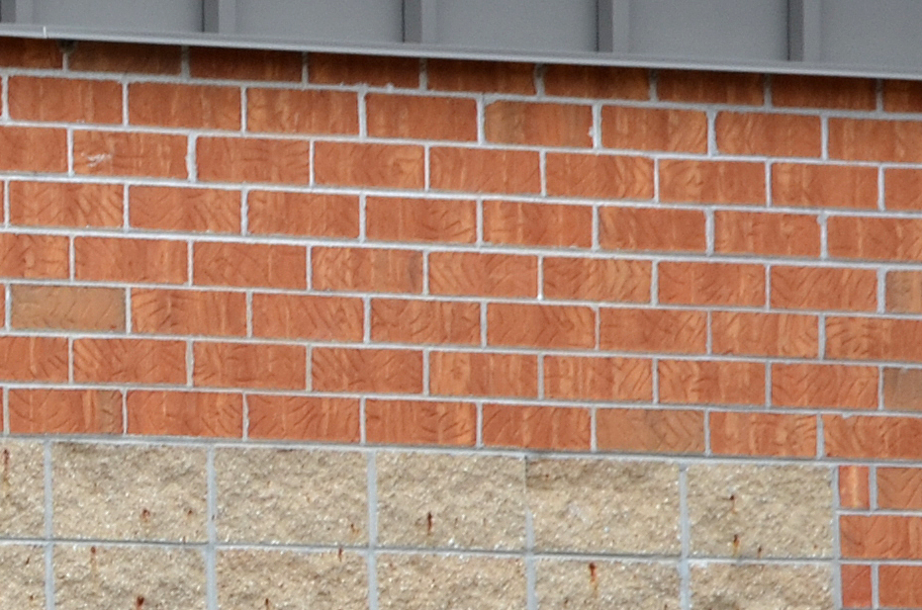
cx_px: -537
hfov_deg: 4.2
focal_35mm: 492
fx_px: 12573
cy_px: 870
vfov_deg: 2.8
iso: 200
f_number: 8
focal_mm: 62
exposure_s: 1/60
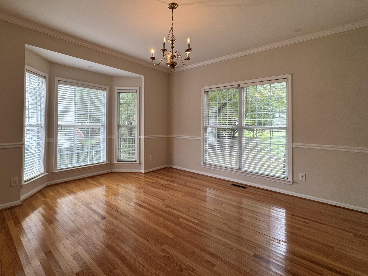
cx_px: 153
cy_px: 121
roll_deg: -0.6
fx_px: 181
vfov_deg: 74.4
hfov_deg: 90.2
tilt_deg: +0.4
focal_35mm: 17
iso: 100
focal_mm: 2.22
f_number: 2.2
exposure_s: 1/120
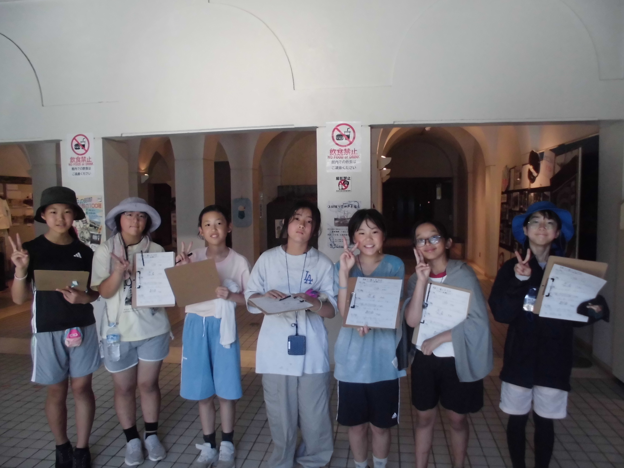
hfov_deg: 67.3
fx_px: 469
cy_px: 234
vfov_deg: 53.1
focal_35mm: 26
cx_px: 312
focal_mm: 4.6
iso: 400
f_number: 3.5
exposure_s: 1/60
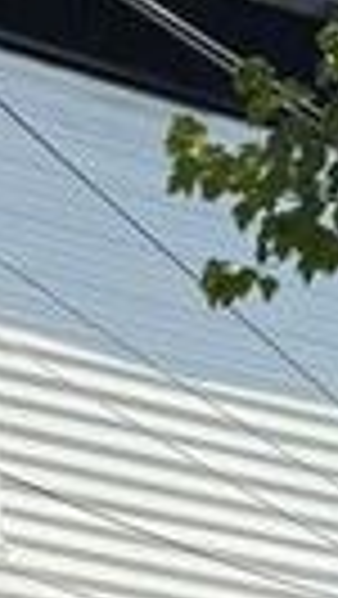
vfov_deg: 13.5
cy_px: 1279
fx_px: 2083
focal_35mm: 131
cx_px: 252
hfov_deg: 9.3
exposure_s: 1/2299
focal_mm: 6.76
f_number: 1.78
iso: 80
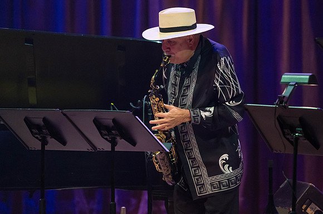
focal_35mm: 503
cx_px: 172
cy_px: 90
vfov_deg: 2.7
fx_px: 4502
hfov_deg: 4.1
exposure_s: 1/250
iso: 3200
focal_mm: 400
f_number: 6.3
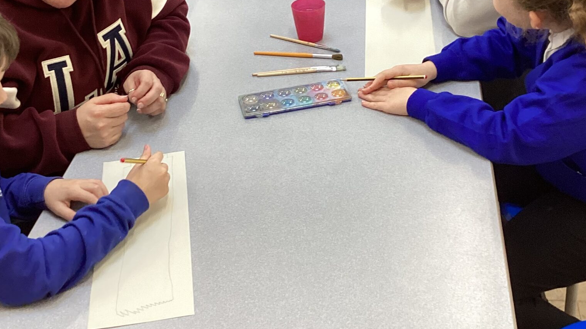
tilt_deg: -27.3
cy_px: 44
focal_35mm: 57
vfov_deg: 20.7
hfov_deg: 36.6
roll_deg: +7.2
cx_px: 265
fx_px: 886
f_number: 2.4
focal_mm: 3.3
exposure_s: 1/50
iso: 125
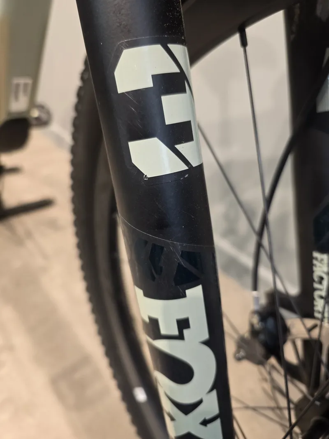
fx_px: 291
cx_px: 164
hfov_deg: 58.9
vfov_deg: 73.9
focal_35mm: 23
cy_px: 220
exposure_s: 1/50
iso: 200
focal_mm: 6.3
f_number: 1.7
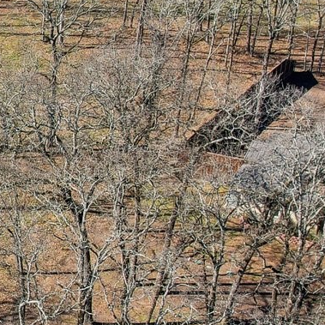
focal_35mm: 101
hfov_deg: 14.9
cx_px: -263
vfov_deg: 17.1
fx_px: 1073
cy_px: 67
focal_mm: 8.4
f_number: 2.8
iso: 100
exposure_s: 1/1250
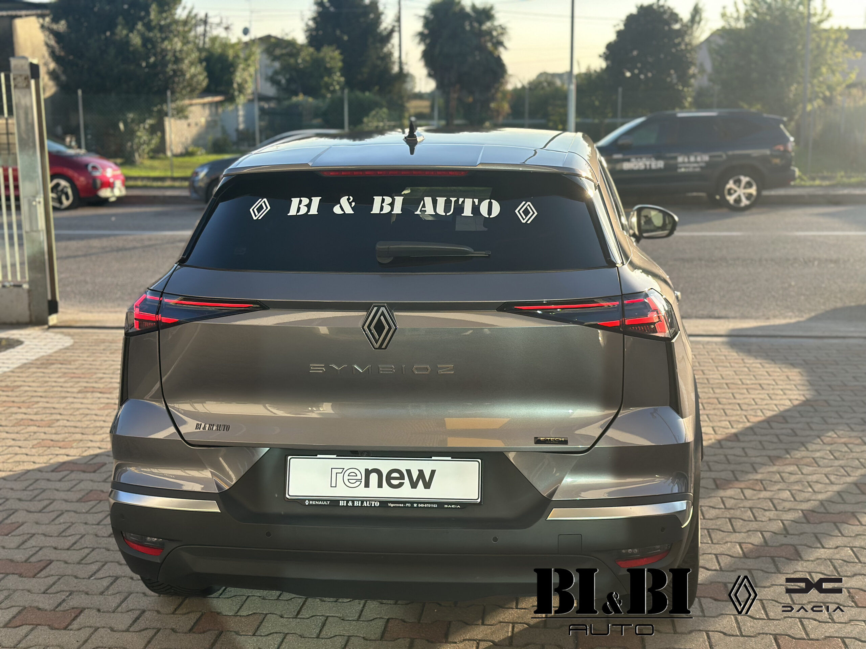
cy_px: 324
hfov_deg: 39.7
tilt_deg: -9.9
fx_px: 1201
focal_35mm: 48
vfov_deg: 30.3
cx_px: 433
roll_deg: +0.5
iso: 80
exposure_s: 1/1541
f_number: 1.78
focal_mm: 6.86
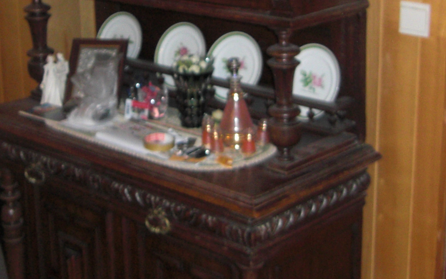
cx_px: 222
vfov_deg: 16.6
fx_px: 948
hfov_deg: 26.5
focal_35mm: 78
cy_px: 63
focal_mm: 5.8
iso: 200
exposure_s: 1/60
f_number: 2.7
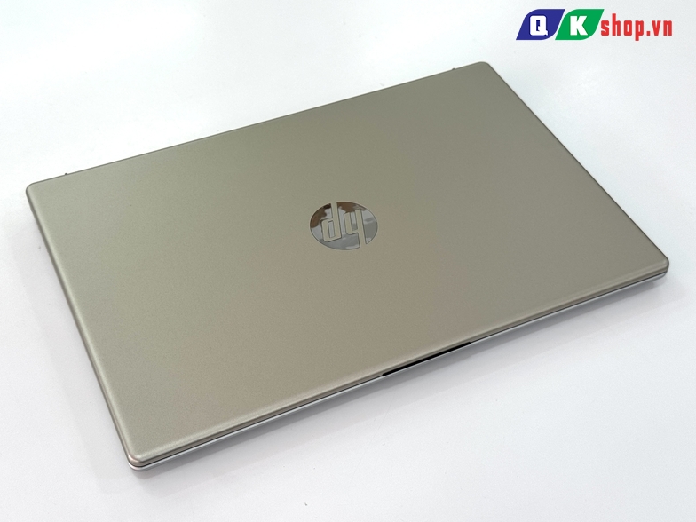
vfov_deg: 29.7
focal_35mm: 49
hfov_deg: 38.9
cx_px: 346
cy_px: 260
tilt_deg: -48.2
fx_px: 985
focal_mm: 6.76
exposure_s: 1/178
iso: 50
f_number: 1.78
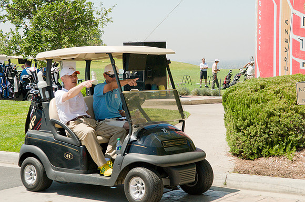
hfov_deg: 27.0
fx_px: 635
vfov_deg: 18.1
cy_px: 101
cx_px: 152
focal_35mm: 75
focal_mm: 50
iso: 400
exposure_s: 1/1000
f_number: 8
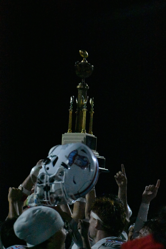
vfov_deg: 14.9
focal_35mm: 138
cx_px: 83
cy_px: 124
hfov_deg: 9.9
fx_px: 954
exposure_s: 1/4000
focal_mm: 92
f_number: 4.8
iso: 25600
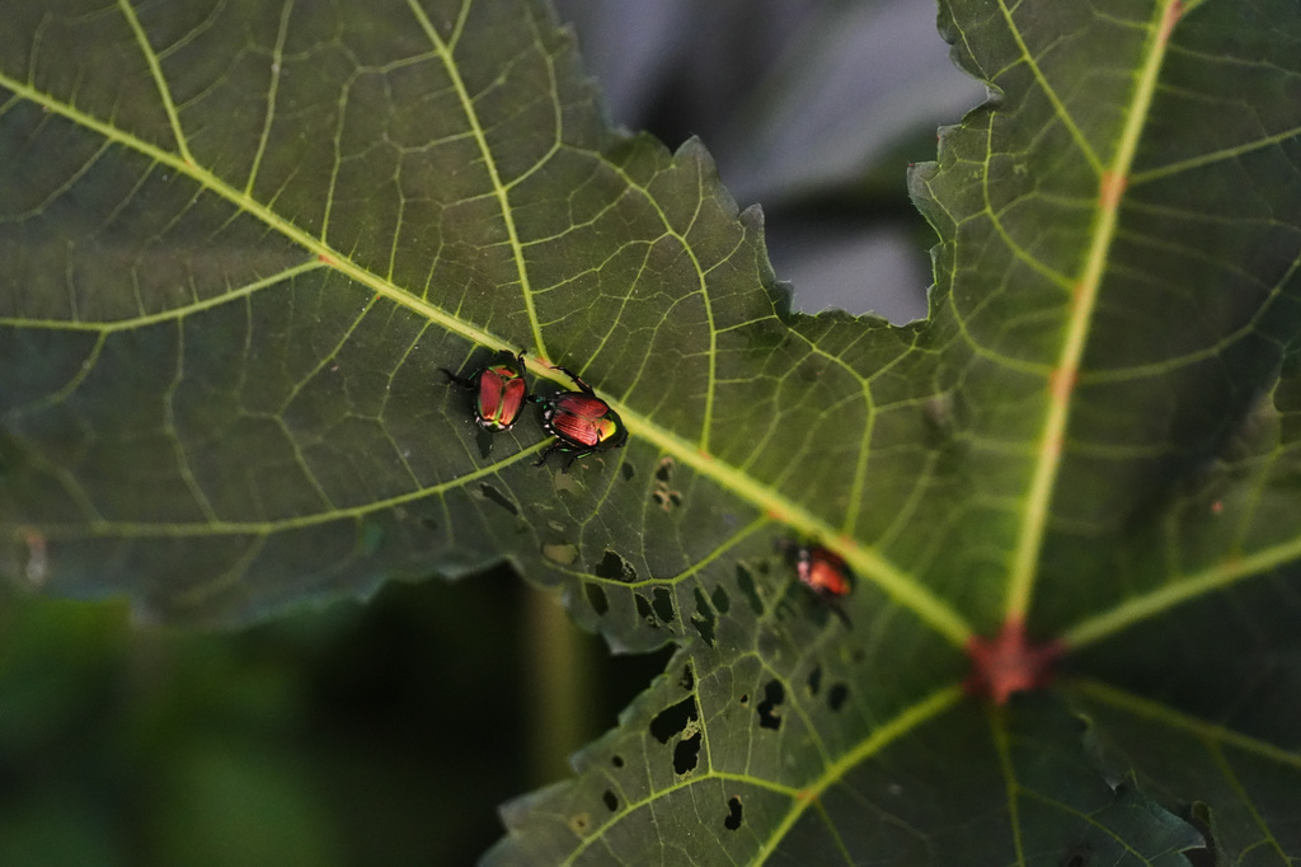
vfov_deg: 19.4
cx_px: 650
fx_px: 2529
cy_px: 434
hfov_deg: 28.9
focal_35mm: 70
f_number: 4
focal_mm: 70
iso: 3200
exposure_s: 1/250
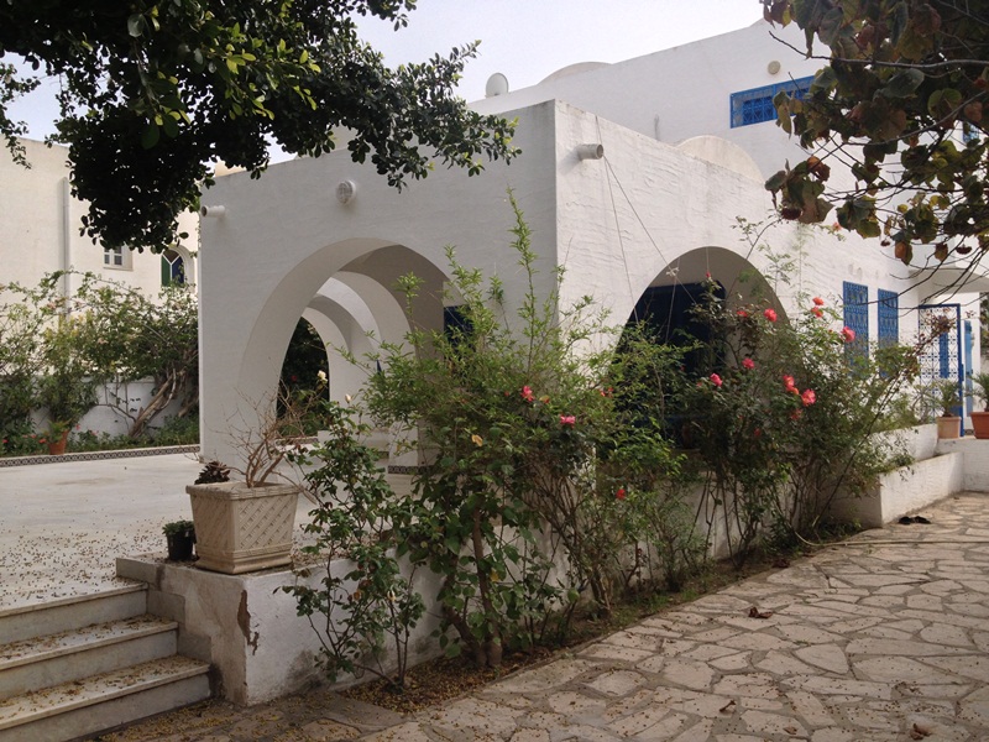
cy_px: 371
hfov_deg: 52.6
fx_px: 1000
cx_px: 494
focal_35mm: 35
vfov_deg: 40.7
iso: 50
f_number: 2.4
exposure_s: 1/708
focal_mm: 4.28
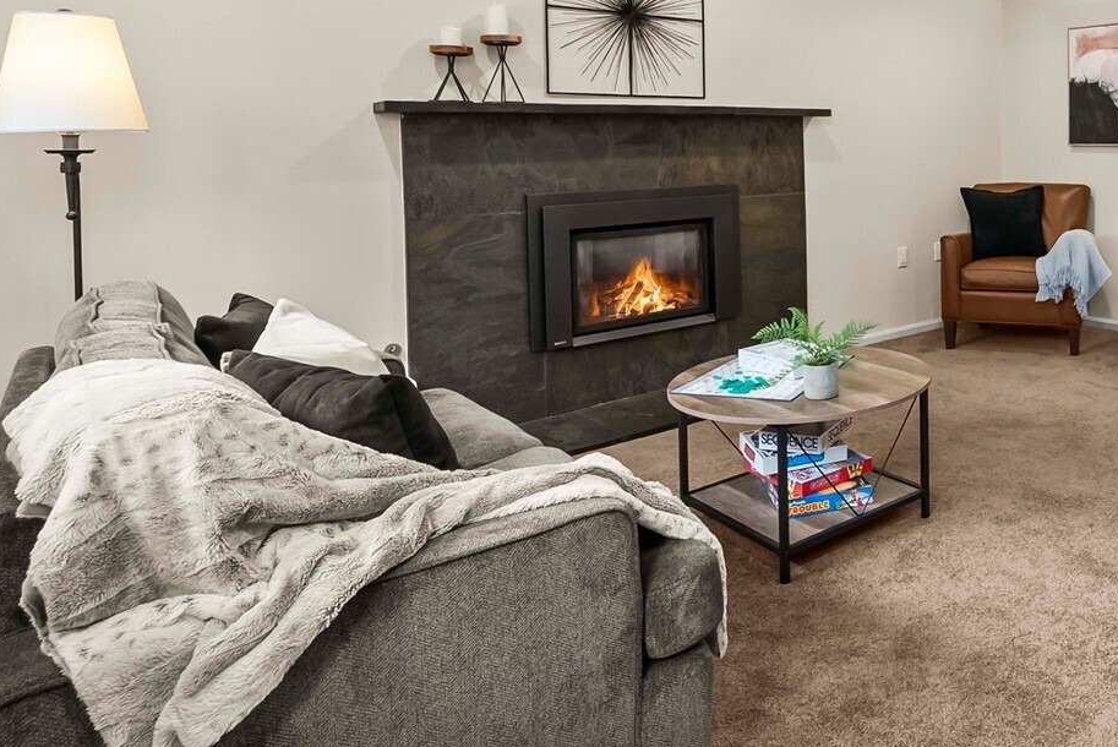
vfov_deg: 47.5
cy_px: 173
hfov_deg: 61.9
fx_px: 808
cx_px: 936
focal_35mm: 26
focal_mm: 14
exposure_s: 1/5
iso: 1000
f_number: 7.1
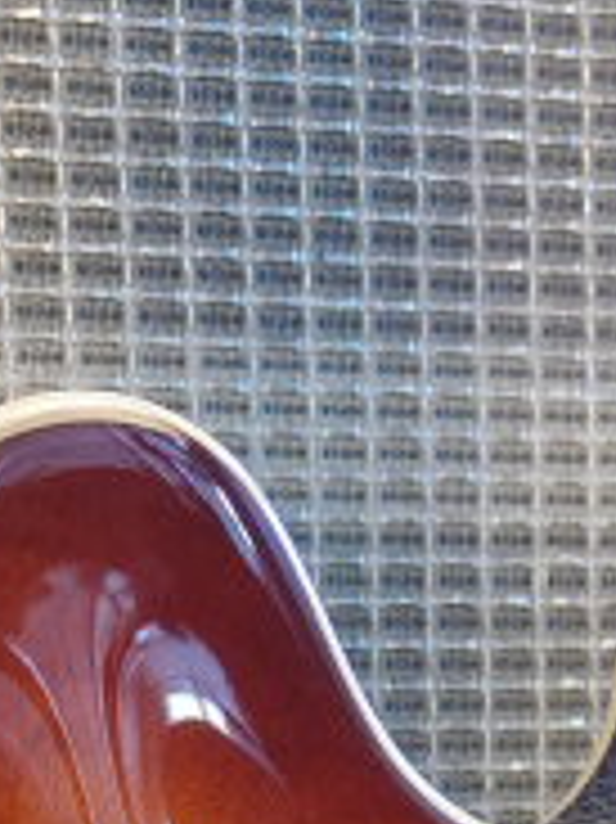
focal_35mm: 142
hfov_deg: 10.4
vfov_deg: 11.9
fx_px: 3373
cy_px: 1801
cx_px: 531
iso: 1250
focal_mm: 5.59
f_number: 1.8
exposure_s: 1/120
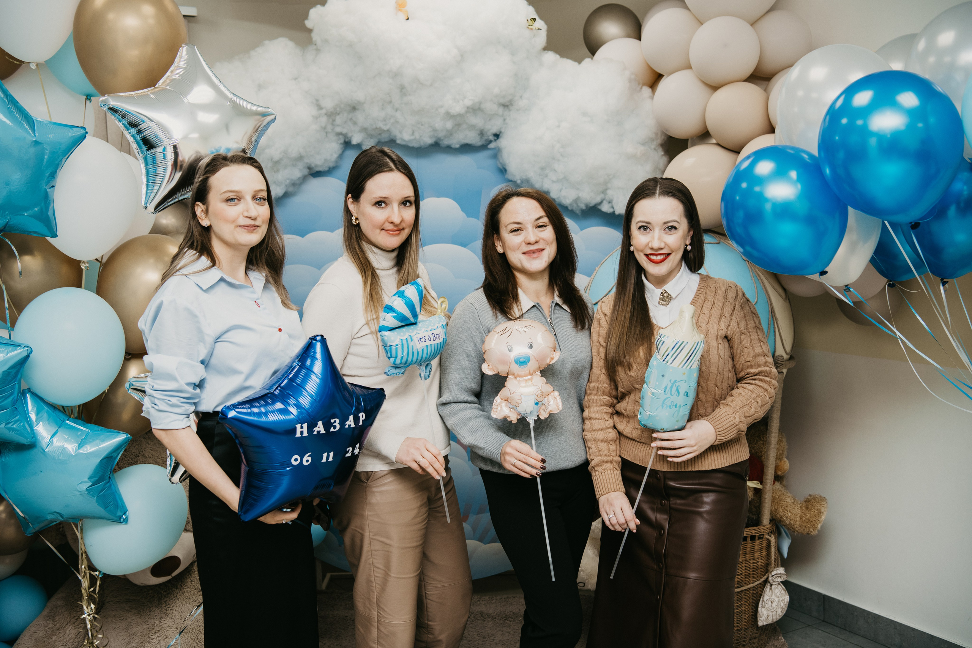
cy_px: 324
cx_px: 486
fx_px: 1134
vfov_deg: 31.9
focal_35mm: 42
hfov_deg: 46.4
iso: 160
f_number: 4
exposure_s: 1/160
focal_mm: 42
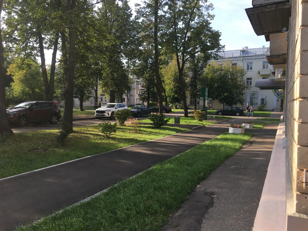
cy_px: 116
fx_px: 258
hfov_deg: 61.7
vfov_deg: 48.2
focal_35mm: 29
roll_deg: +1.1
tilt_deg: -0.3
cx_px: 154
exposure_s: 1/430
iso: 25
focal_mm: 4.15
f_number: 2.2
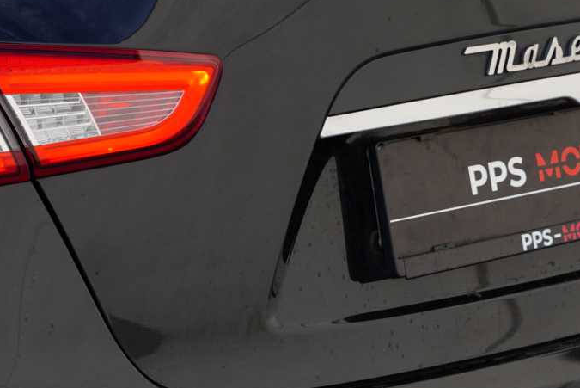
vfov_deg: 6.7
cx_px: 321
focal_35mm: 206
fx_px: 3321
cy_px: 150
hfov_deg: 10.0
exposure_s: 1/200
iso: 100
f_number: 5.6
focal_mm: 86
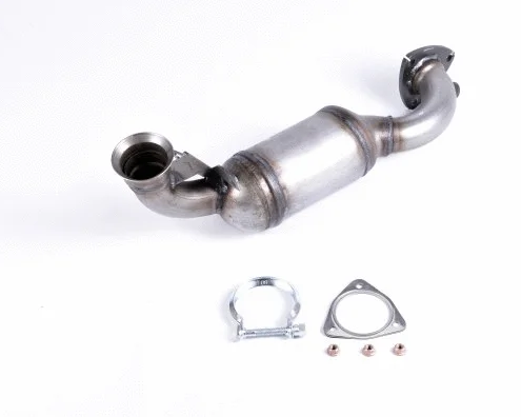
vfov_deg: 16.4
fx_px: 1443
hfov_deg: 20.5
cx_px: 268
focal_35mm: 94
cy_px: 208
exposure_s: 1/60
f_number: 14
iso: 200
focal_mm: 55
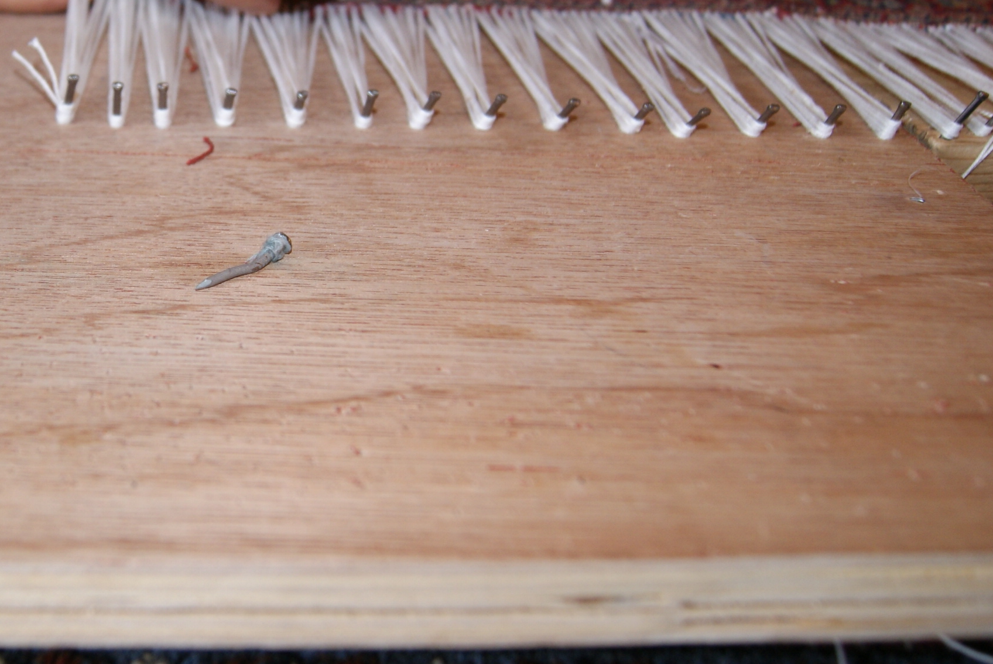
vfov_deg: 9.8
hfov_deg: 14.4
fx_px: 3888
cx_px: 151
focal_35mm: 141
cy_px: 242
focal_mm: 55
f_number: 5.6
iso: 400
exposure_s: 1/100
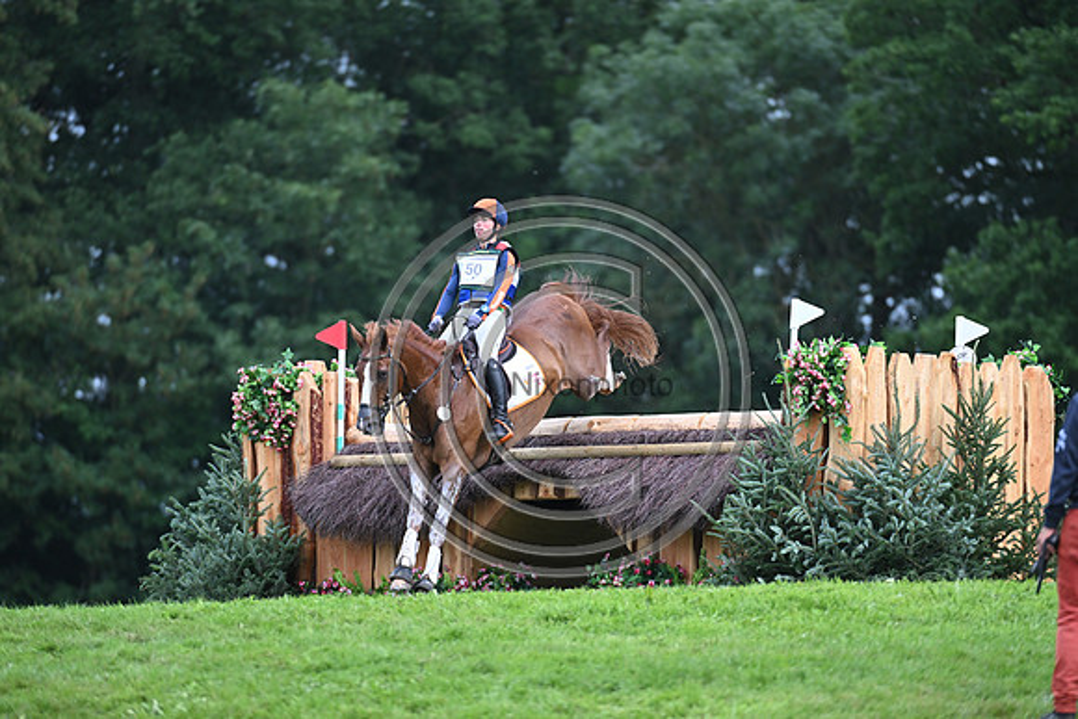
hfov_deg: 5.2
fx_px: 11980
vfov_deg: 3.4
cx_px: 539
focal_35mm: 400
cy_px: 360
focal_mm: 400
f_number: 5
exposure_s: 1/1600
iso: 1400
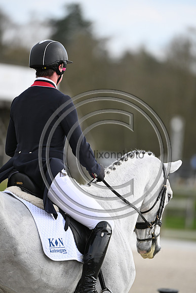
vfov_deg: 5.2
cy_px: 146
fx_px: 3264
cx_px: 98
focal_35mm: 400
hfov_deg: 3.4
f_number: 4.5
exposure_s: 1/1250
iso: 450
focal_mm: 400
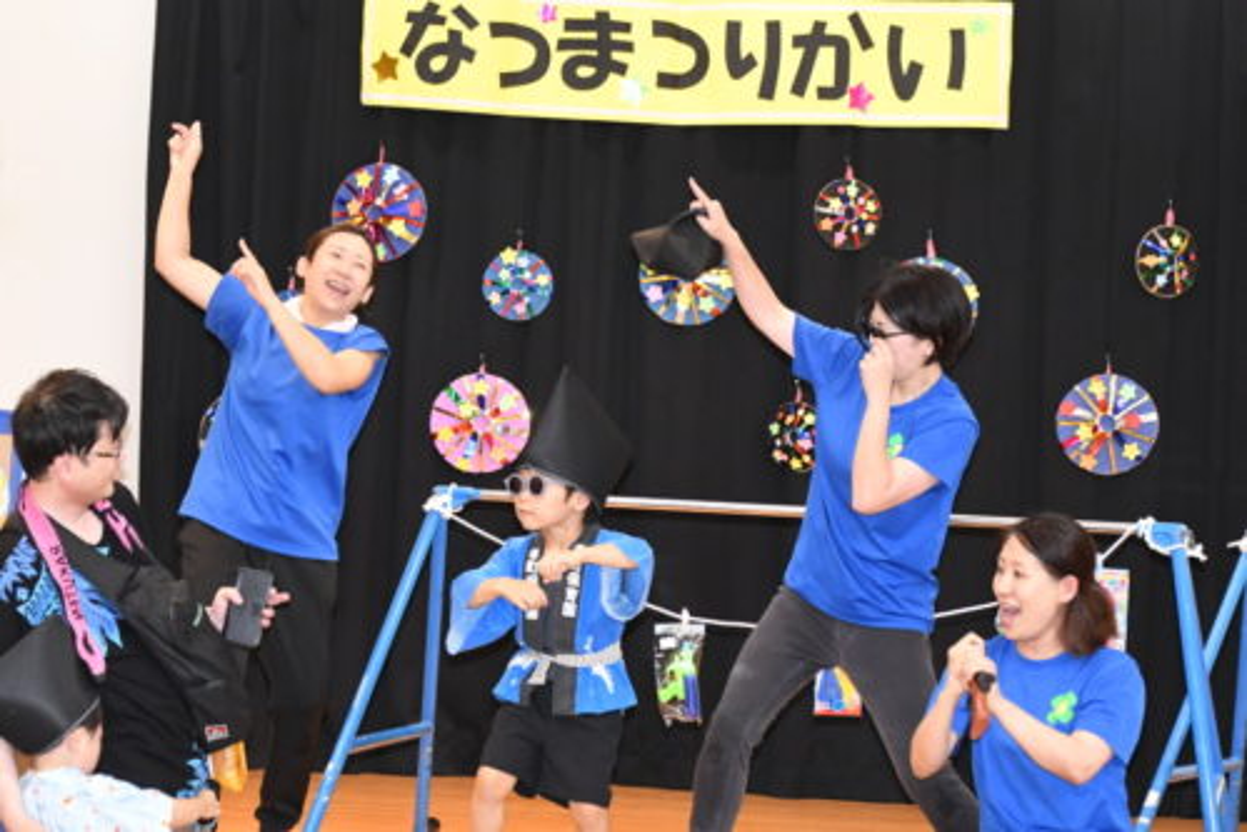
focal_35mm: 96
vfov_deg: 14.3
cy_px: 416
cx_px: 624
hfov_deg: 21.2
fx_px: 3326
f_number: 4.5
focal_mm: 48
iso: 2200
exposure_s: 1/250
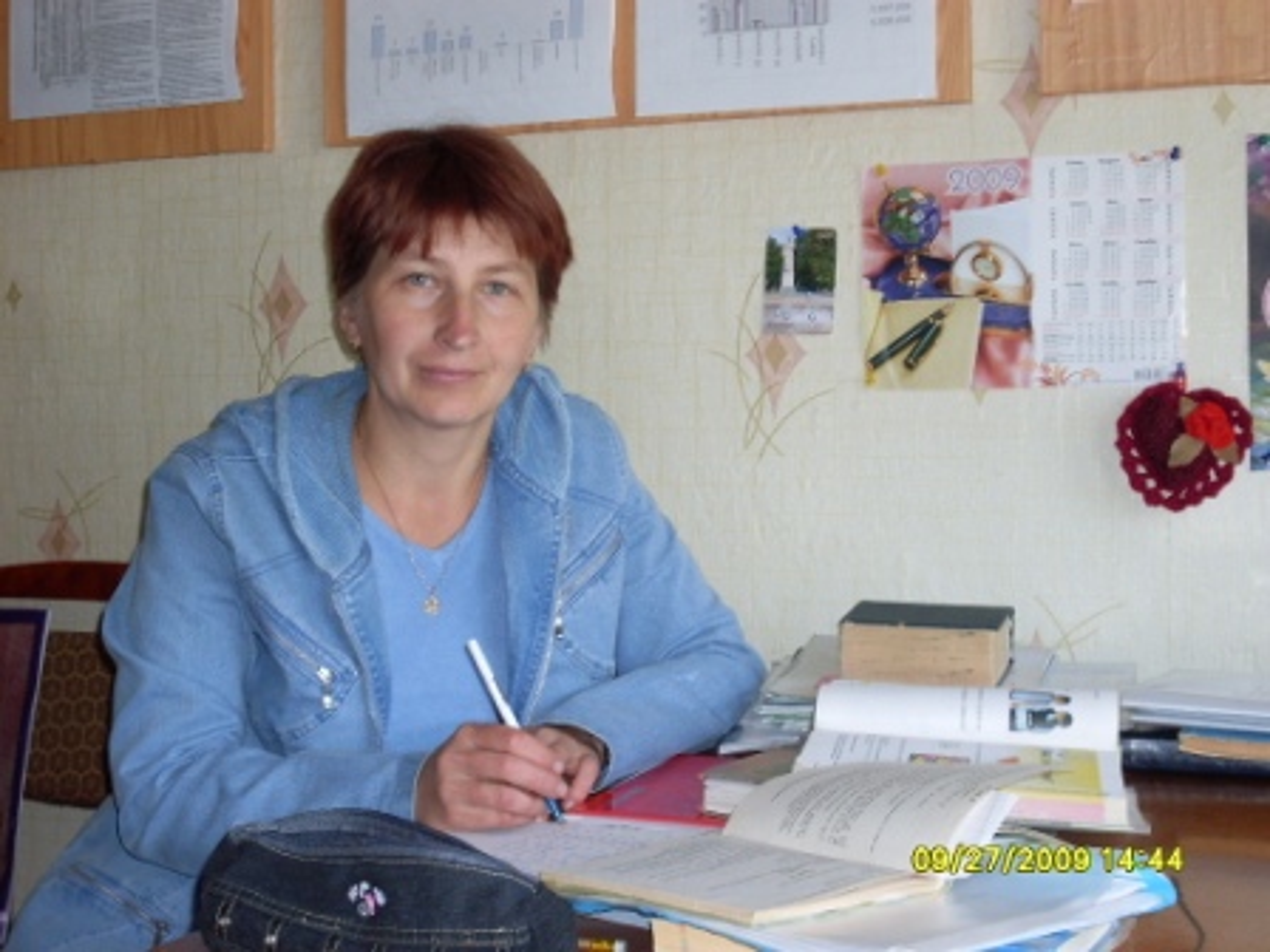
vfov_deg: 20.7
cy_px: 476
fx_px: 2605
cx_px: 635
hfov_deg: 27.4
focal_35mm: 71
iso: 100
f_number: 3.7
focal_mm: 11.7
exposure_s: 1/45
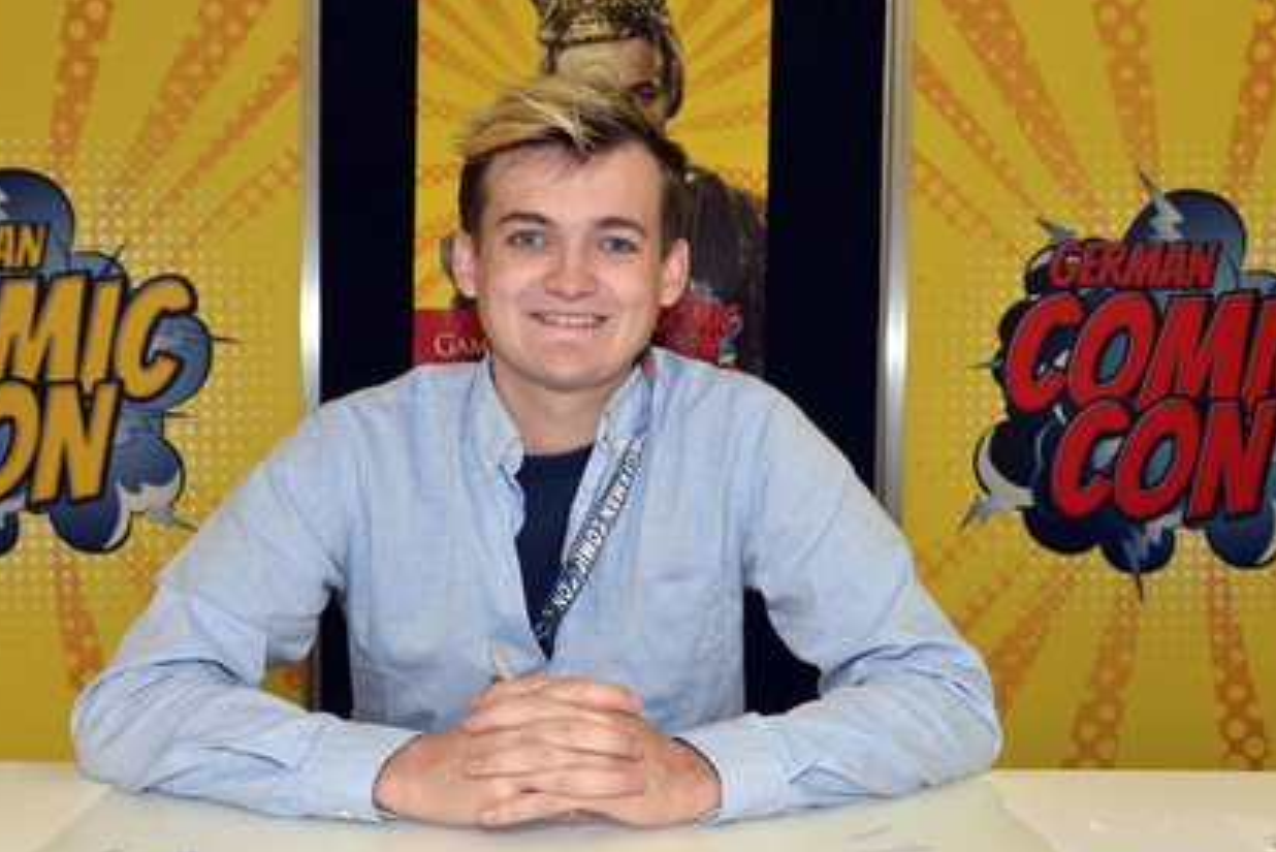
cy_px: 455
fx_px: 1241
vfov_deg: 37.9
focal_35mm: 35
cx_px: 599
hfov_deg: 54.4
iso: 800
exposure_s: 1/60
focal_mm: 32
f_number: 7.1
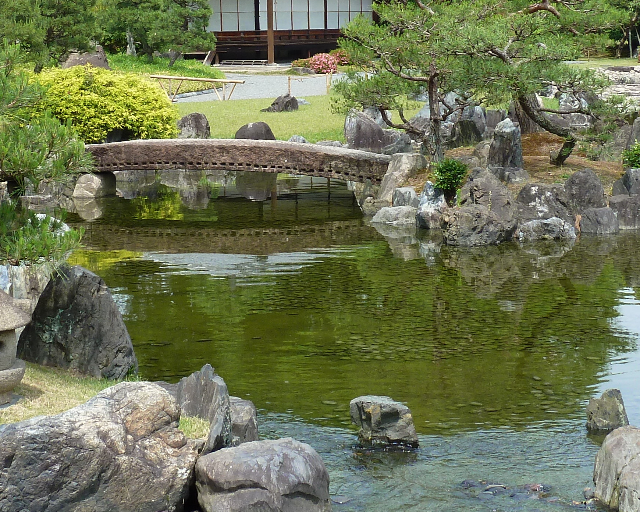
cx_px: 241
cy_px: 120
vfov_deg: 18.4
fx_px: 1572
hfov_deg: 23.0
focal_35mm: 83
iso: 80
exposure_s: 1/320
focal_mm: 6.1
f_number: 4
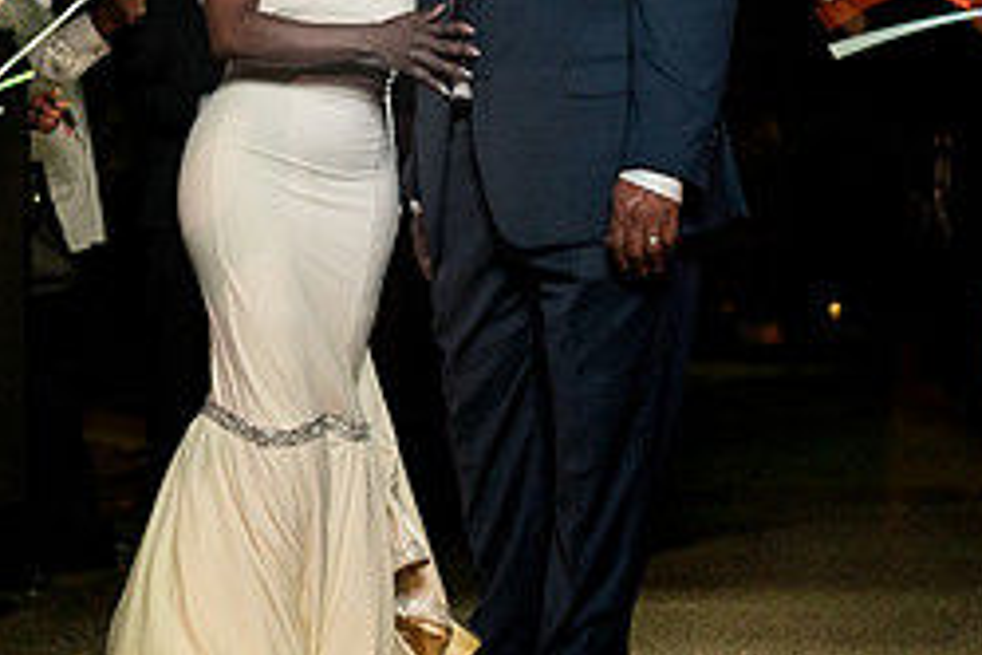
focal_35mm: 92
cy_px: -8
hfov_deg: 22.1
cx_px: 343
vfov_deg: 14.6
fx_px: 2509
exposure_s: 1/100
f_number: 2
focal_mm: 35
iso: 2000
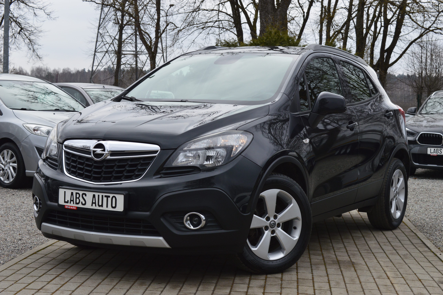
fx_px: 775
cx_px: 222
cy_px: 148
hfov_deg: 31.9
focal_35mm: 63
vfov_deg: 21.5
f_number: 10
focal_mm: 42
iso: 400
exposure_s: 1/320
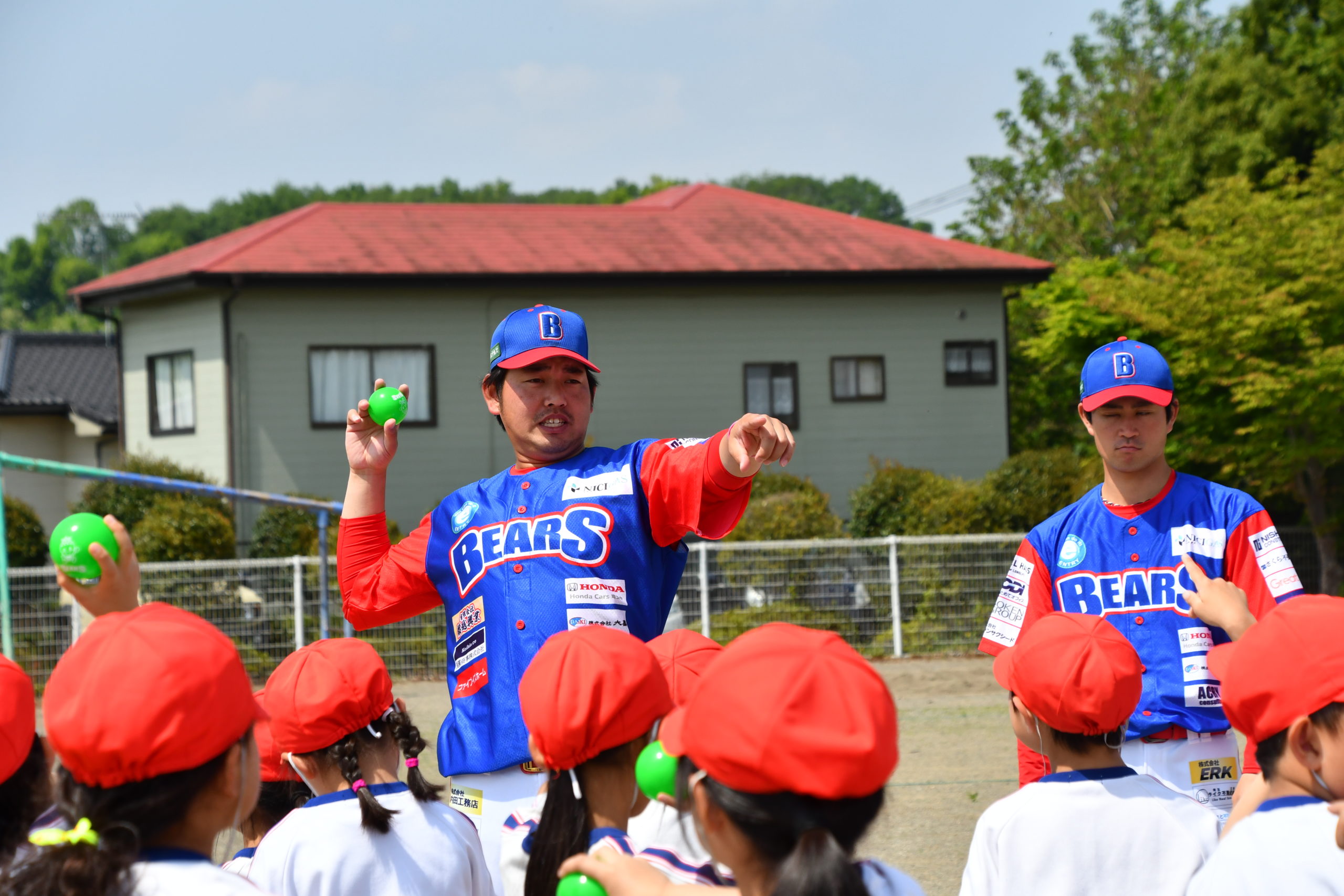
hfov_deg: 17.1
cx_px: 672
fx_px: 4480
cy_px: 448
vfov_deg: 11.4
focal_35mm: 120
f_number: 7.1
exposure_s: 1/2000
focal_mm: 80
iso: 400
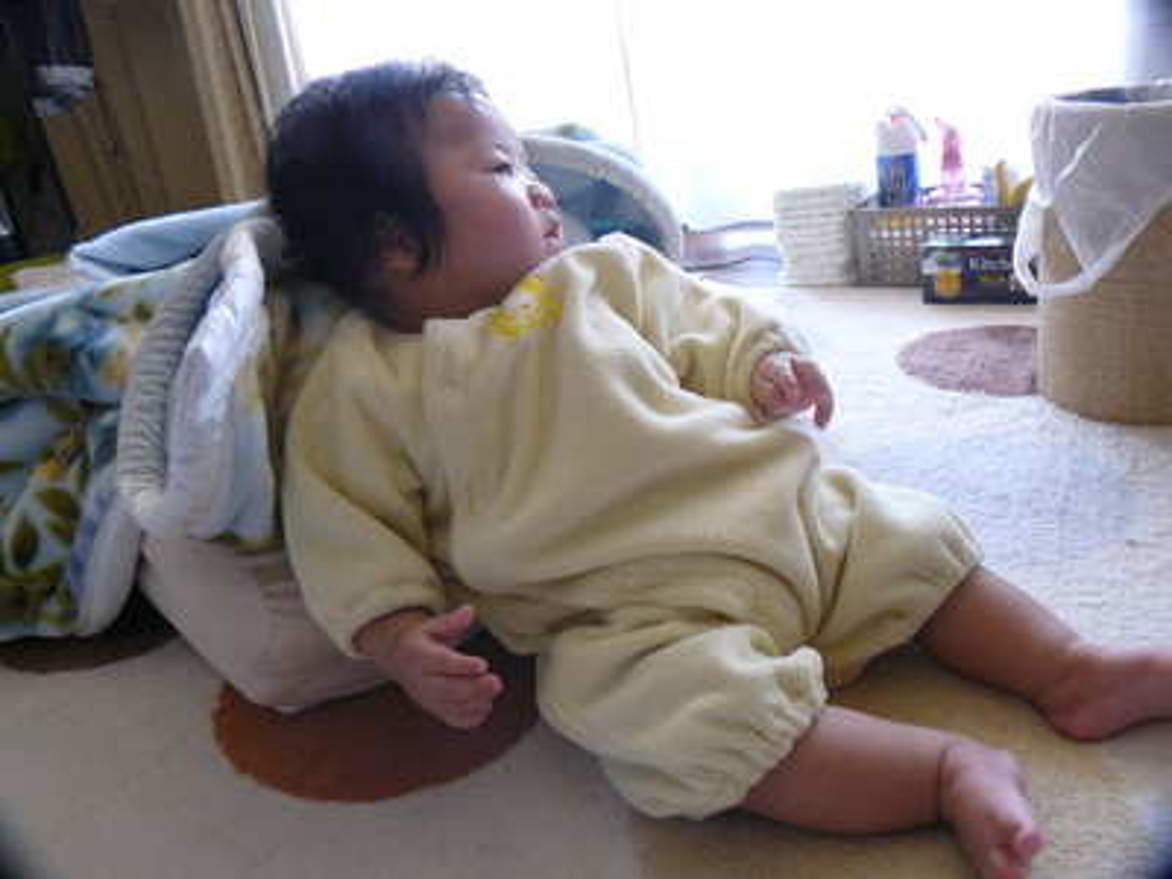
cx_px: 586
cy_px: 440
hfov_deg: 51.4
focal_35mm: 36
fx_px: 1219
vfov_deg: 39.7
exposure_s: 1/40
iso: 100
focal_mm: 6
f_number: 2.8
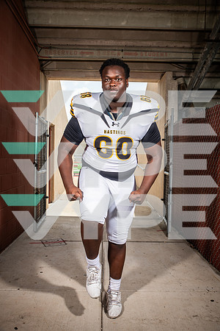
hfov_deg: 41.1
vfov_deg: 58.7
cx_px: 110
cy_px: 166
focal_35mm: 32
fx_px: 293
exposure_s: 1/400
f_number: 7.1
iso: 160
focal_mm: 32
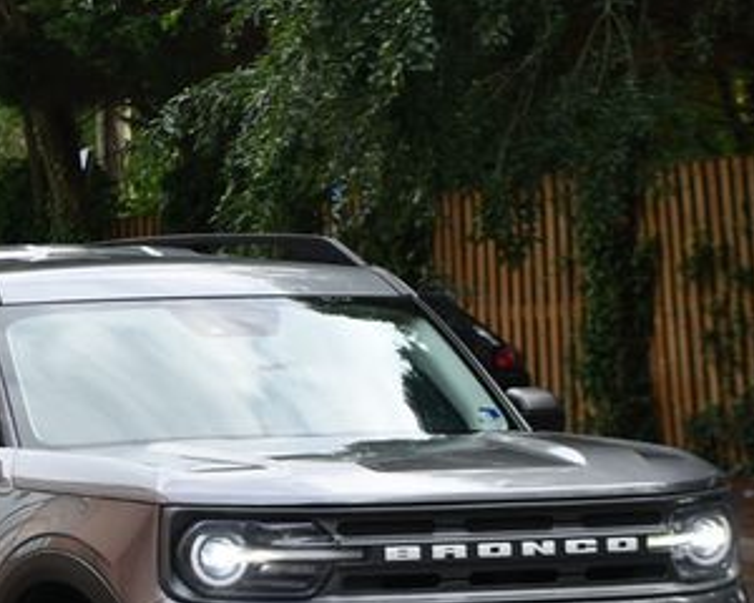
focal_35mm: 254
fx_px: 5668
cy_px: 430
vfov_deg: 6.1
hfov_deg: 7.6
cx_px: 191
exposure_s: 1/250
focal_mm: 85
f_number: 5.6
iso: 200
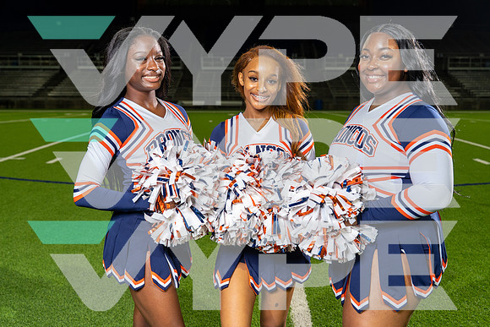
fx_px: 572
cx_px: 245
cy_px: 164
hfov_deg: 46.4
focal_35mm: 42
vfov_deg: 31.9
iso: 640
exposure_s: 1/250
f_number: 4.5
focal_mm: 42
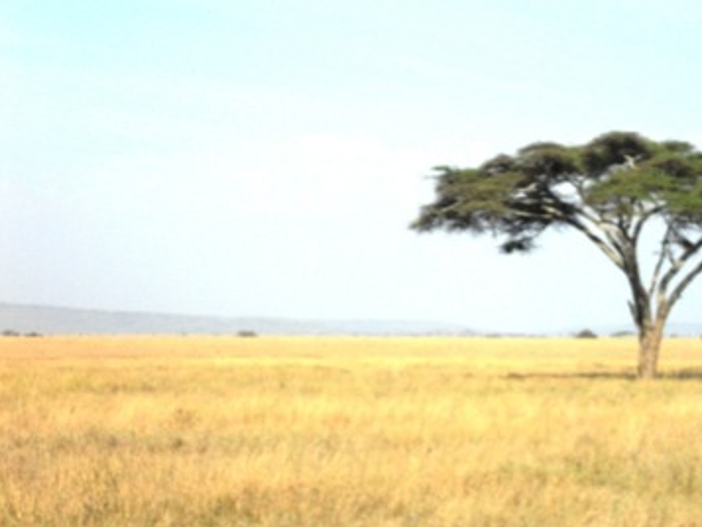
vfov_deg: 10.5
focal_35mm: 141
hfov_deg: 14.0
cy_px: 295
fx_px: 2860
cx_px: 452
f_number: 5.9
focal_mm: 19.6
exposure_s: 1/640
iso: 80
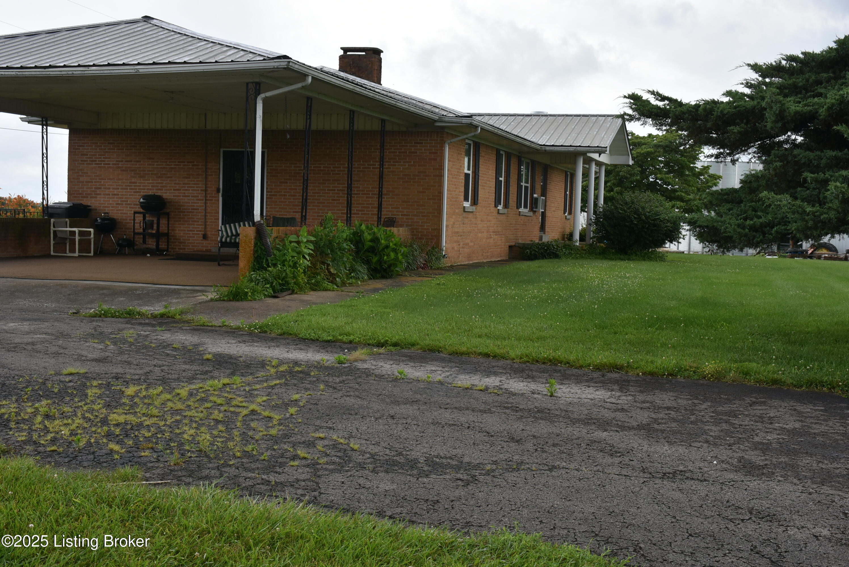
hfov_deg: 41.1
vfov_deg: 28.1
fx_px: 1133
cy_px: 284
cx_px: 424
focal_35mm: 48
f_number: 8
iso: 250
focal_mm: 32
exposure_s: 1/250
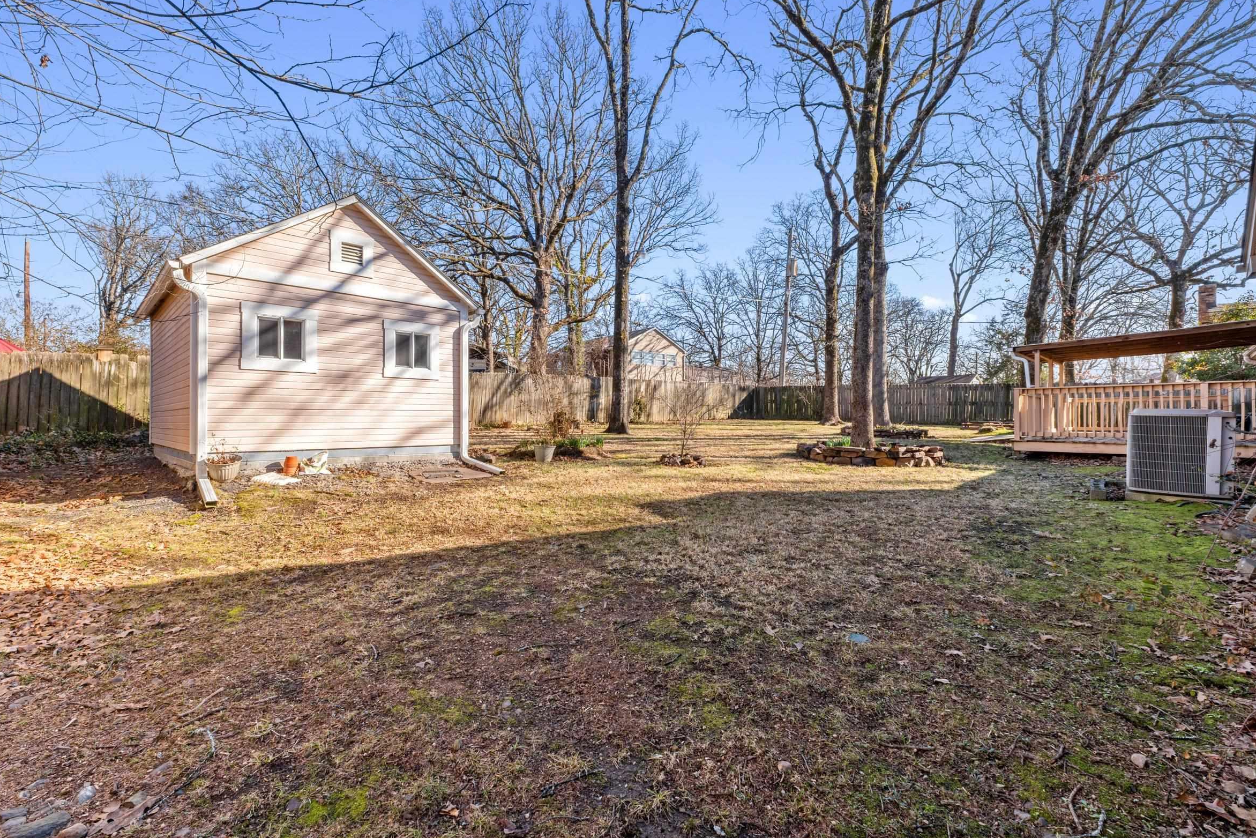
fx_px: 558
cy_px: 414
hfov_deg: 96.7
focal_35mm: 16
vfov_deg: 73.7
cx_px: 620
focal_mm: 10
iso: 200
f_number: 9
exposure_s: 1/50
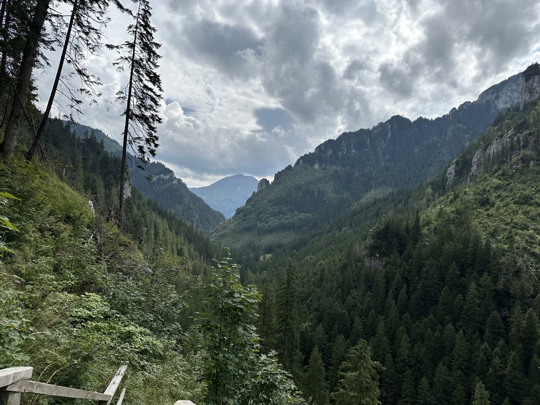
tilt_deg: +5.2
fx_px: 374
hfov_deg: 71.6
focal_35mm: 24
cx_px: 270
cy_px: 202
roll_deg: -3.6
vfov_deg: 56.8
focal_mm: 6.86
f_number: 1.78
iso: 80
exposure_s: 1/7576
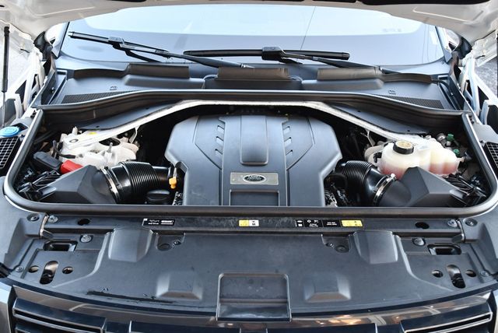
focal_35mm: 36
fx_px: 498
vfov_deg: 36.9
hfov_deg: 53.1
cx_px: 249
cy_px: 166
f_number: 3.5
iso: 800
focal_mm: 18
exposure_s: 1/200
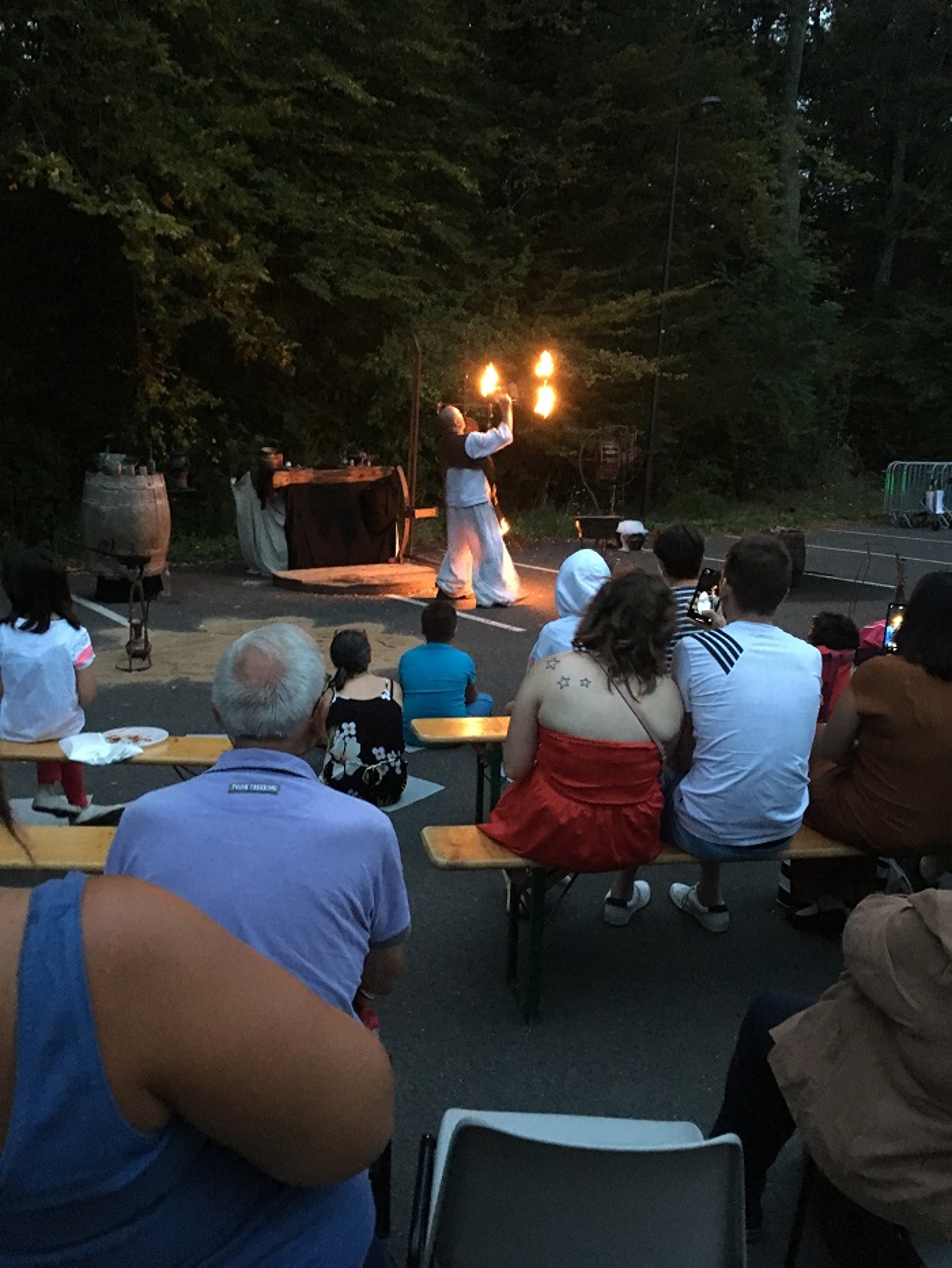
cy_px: 634
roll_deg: -0.8
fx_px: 1063
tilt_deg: -11.1
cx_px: 476
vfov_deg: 61.7
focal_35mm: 29
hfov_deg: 48.2
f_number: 2.2
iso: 500
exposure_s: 1/17
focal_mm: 4.15
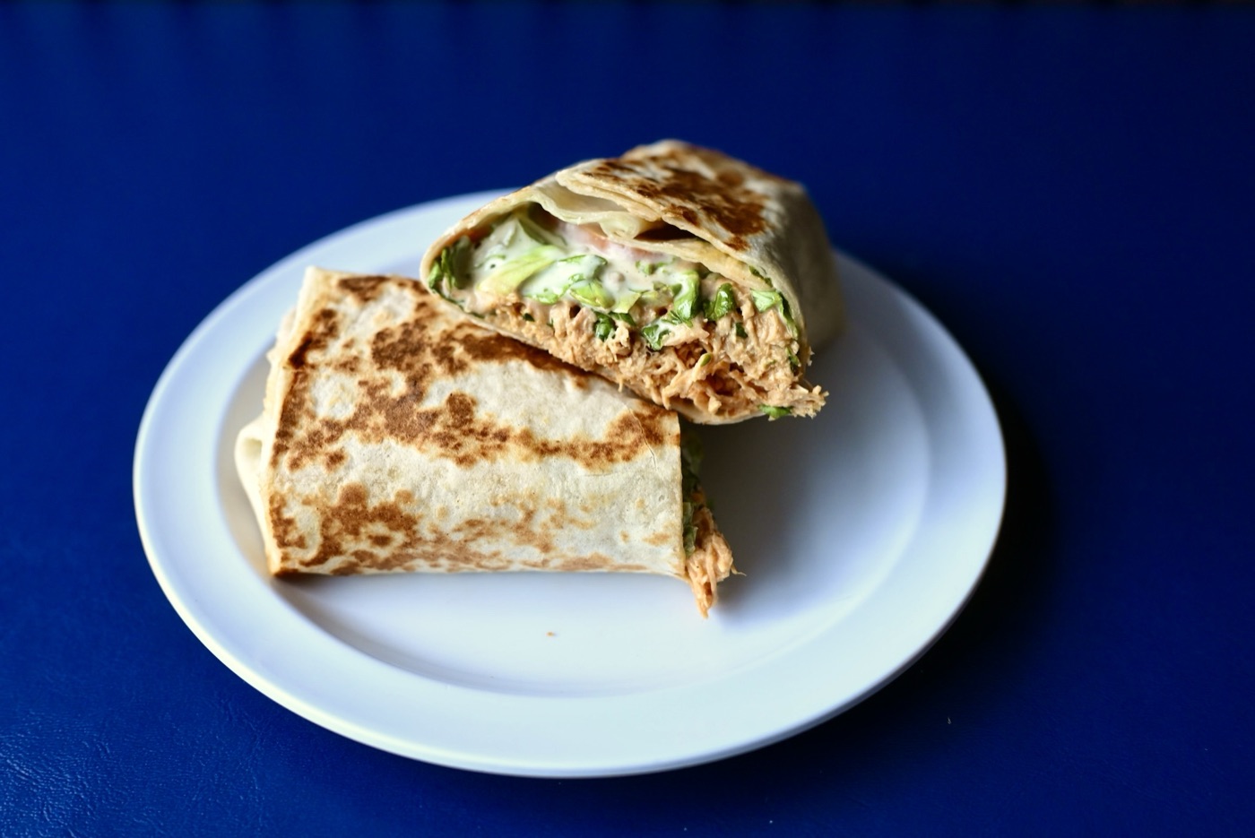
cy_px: 419
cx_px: 628
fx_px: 1221
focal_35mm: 35
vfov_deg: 37.9
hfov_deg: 54.4
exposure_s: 1/125
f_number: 2.8
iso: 1600
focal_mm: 35
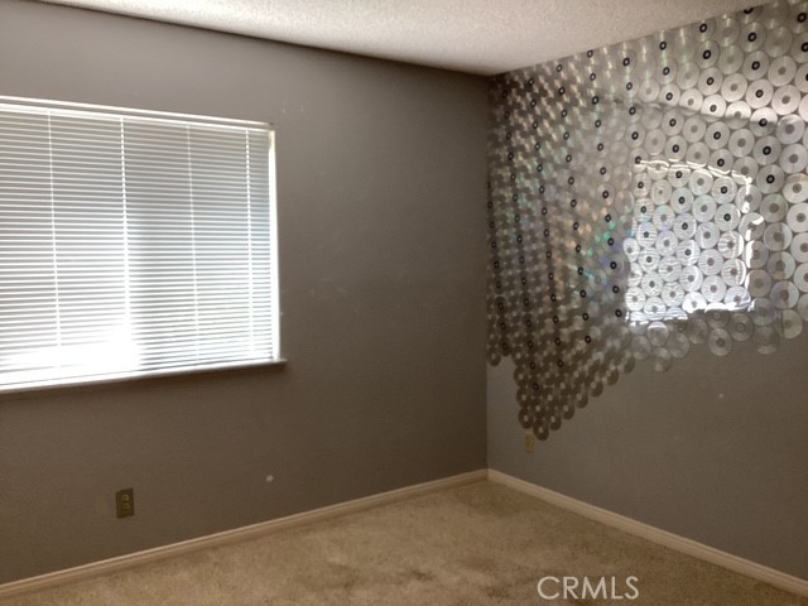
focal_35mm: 31
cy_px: 303
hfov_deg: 58.4
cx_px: 404
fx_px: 724
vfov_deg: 45.4
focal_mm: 3.3
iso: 160
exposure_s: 1/60
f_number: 2.4
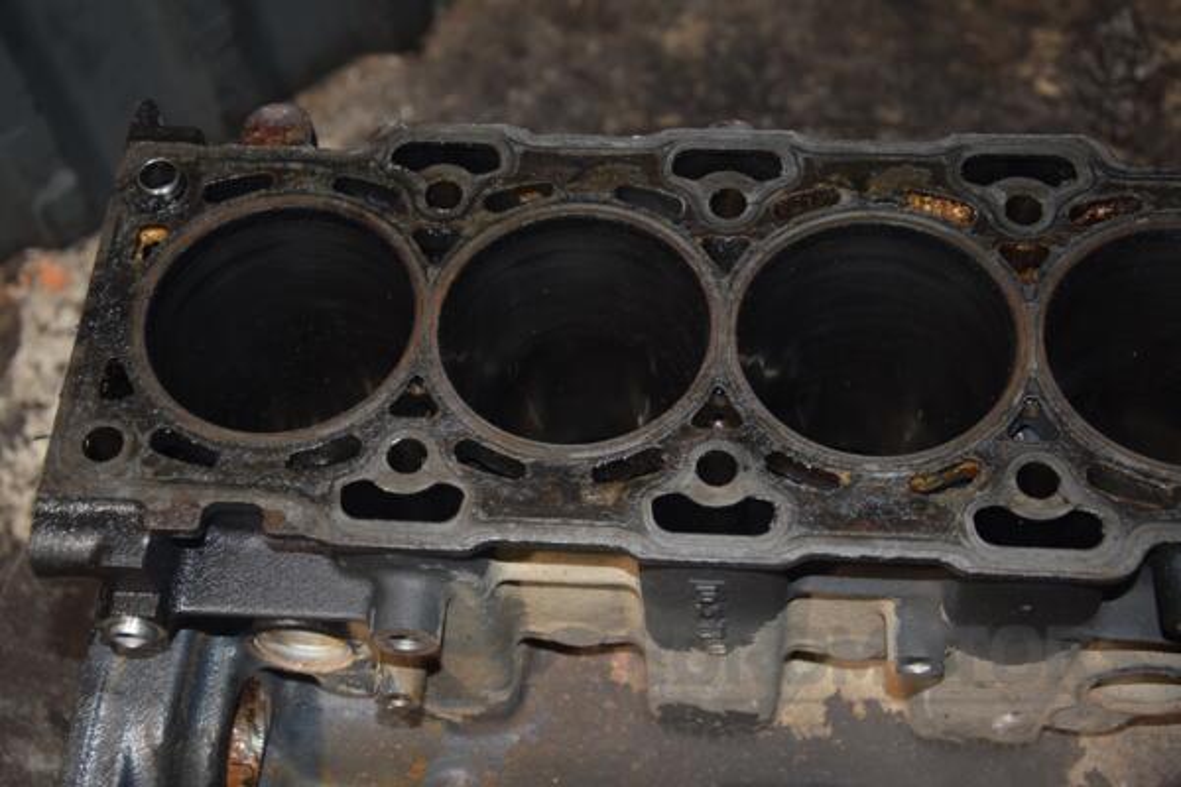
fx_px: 1870
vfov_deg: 23.8
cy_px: 394
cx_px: 590
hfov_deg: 35.1
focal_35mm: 57
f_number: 5
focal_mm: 38
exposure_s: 1/60
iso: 800
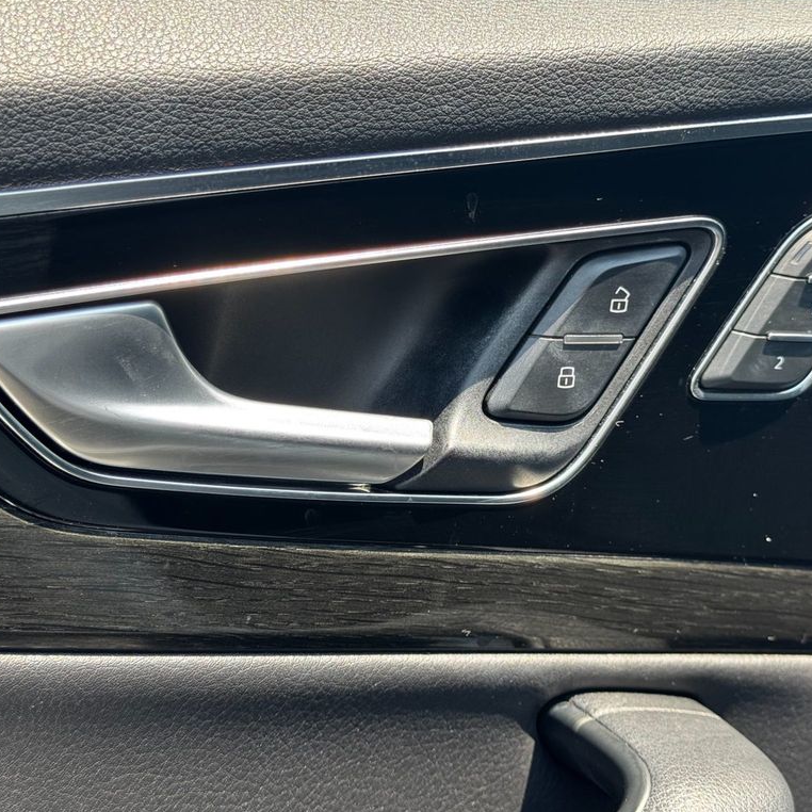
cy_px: 405
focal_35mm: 57
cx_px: 464
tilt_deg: -7.4
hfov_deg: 30.0
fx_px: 1513
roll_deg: -0.1
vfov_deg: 30.0
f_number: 1.78
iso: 64
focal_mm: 6.76
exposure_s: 1/338
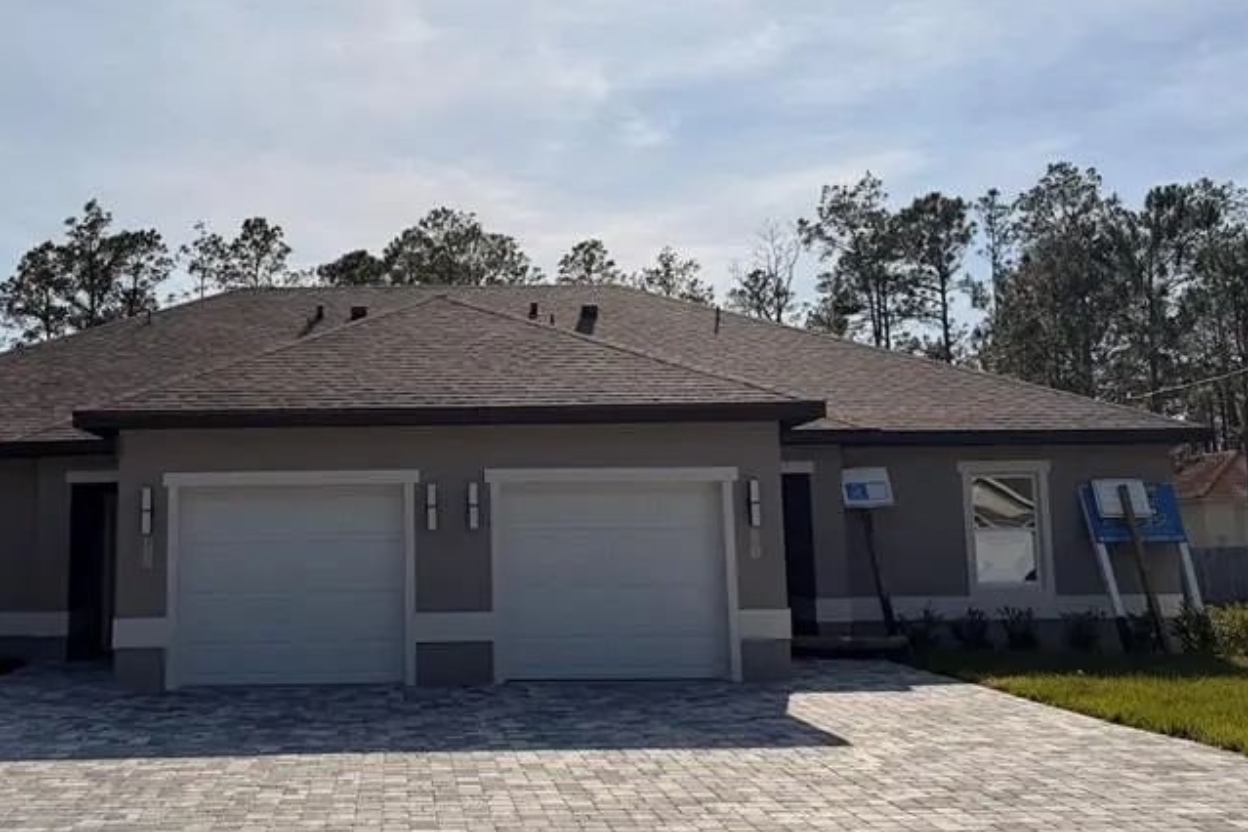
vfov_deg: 33.4
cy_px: 373
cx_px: 432
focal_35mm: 40
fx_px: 1387
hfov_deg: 47.8
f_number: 1.78
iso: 100
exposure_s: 1/14286
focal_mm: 6.76
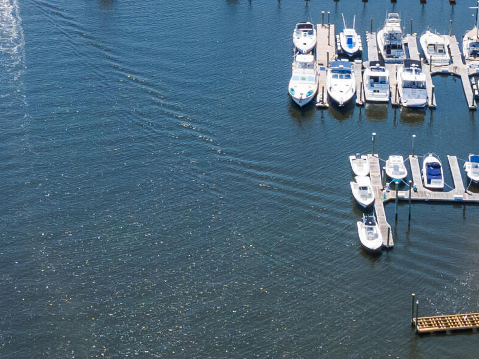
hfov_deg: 21.5
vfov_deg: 15.6
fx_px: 1259
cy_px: -85
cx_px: 203
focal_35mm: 91
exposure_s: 1/730
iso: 100
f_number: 2.8
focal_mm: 4.5
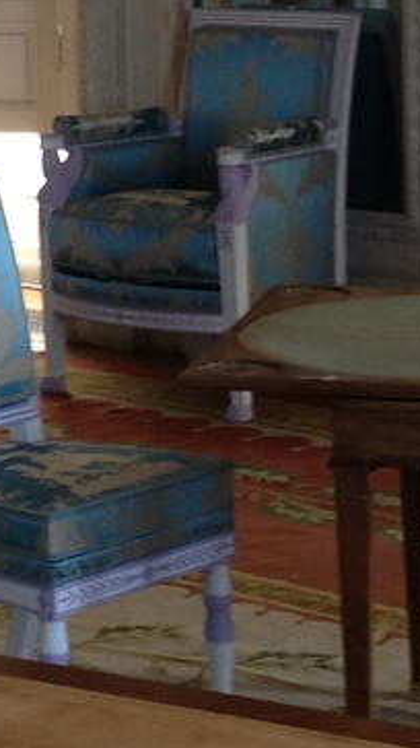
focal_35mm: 168
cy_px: -169
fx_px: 3328
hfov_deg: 7.2
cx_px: -29
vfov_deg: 12.5
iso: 50
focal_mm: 4.28
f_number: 2.4
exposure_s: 1/20
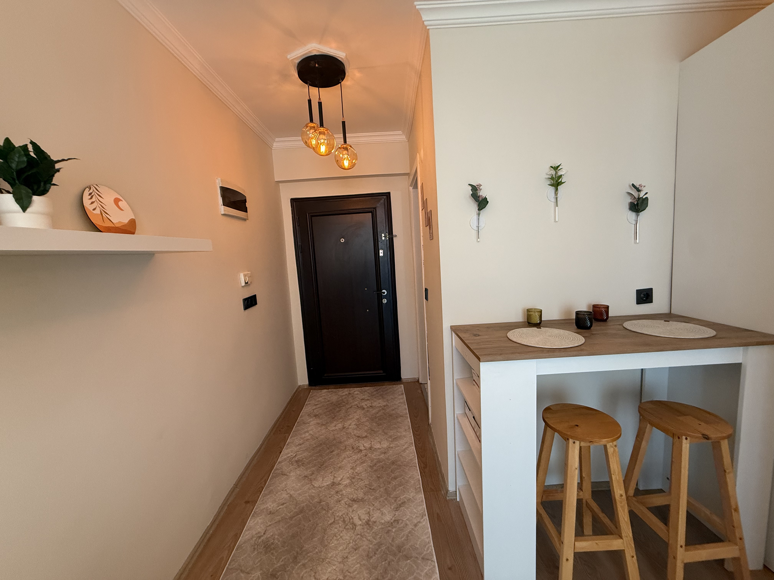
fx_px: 313
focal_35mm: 14
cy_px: 290
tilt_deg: -6.7
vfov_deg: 85.7
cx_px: 387
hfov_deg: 102.1
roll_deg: +3.5
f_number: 2.2
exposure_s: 1/100
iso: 250
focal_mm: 2.22
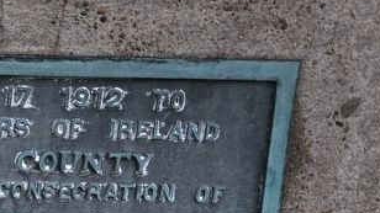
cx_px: -99
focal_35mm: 65
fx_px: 655
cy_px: 251
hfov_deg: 27.6
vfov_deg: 17.7
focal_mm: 5.4
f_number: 1.8
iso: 1600
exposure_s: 1/24
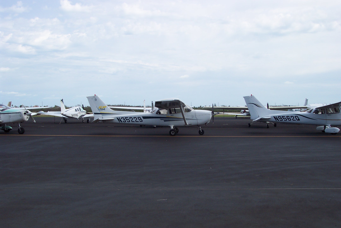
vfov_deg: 35.1
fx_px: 360
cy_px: 114
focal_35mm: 38
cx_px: 170
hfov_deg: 50.7
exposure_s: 1/700
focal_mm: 8
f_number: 4.8
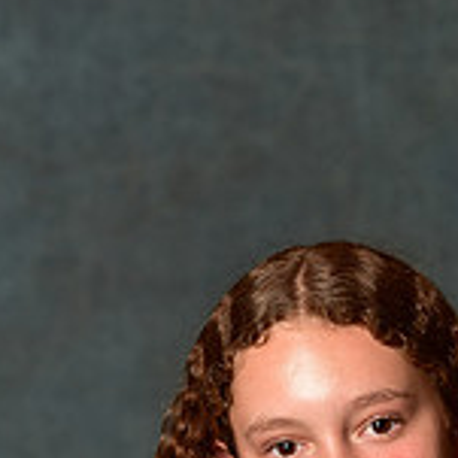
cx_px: 350
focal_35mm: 456
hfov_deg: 3.8
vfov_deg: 3.8
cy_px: 734
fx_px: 6826
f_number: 4.5
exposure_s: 1/200
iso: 200
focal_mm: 140
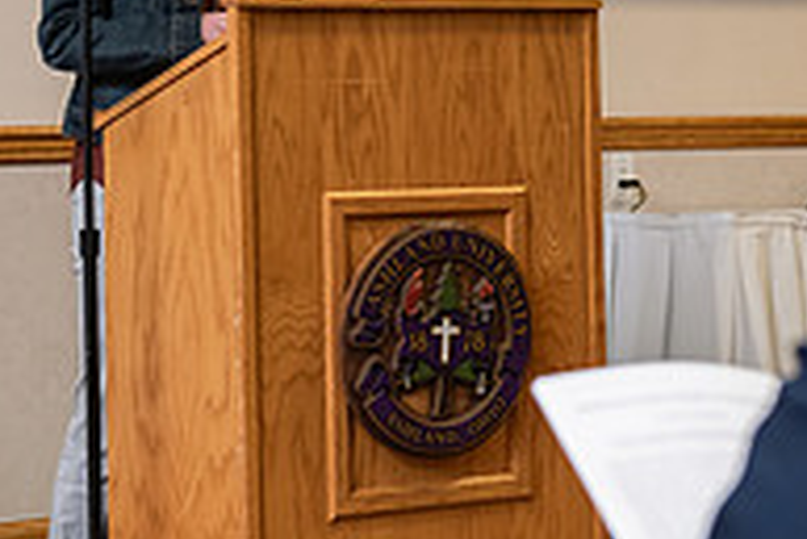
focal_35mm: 144
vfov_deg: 9.5
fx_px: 3230
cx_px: 401
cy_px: -48
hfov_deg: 14.2
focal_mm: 48
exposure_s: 1/200
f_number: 3.2
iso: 2000
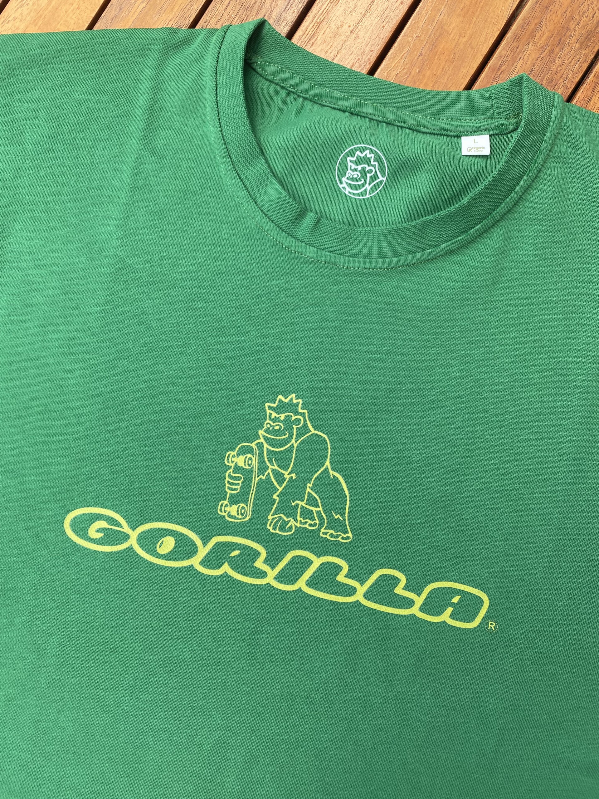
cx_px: 300
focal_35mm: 26
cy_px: 400
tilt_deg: -86.6
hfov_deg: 53.1
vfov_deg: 67.3
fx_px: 600
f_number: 1.8
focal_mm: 4.25
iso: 32
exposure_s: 1/122
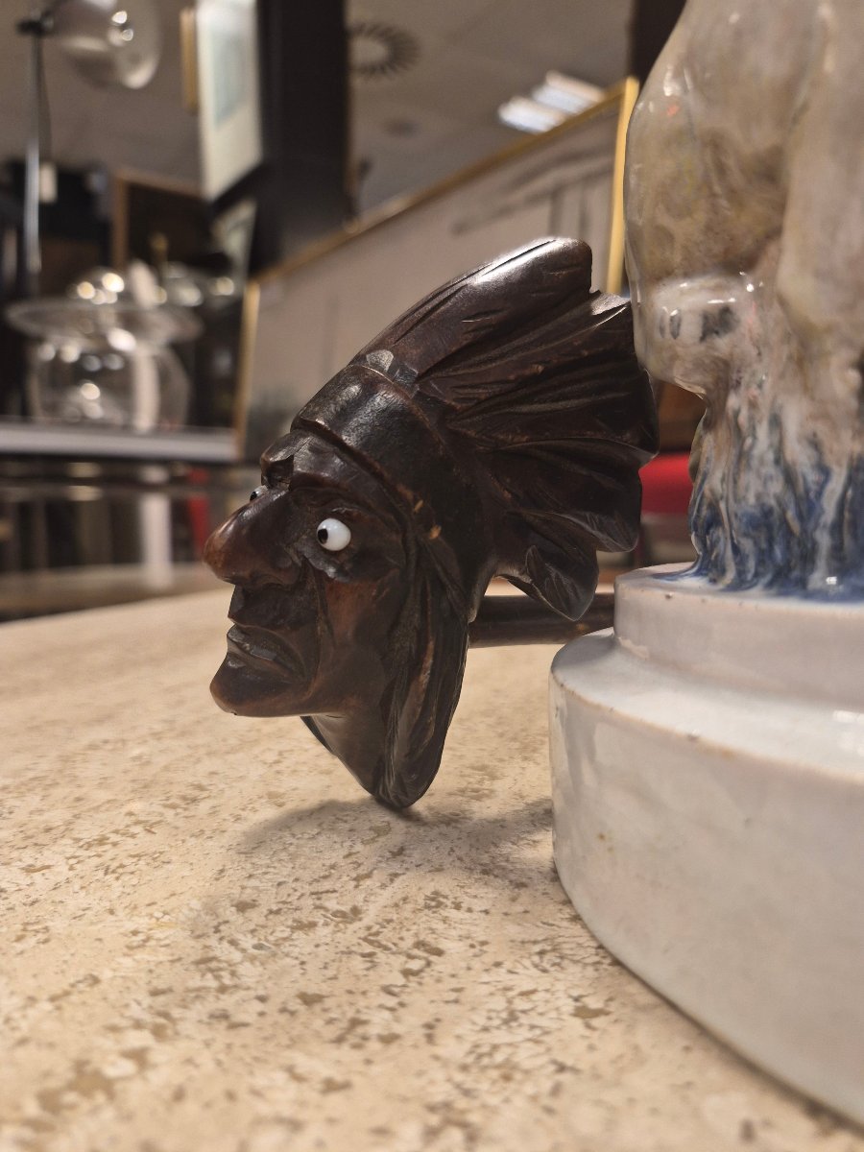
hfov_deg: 58.9
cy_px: 576
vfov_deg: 73.9
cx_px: 432
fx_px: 765
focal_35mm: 23
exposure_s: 1/100
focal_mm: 5.4
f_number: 1.8
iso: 250
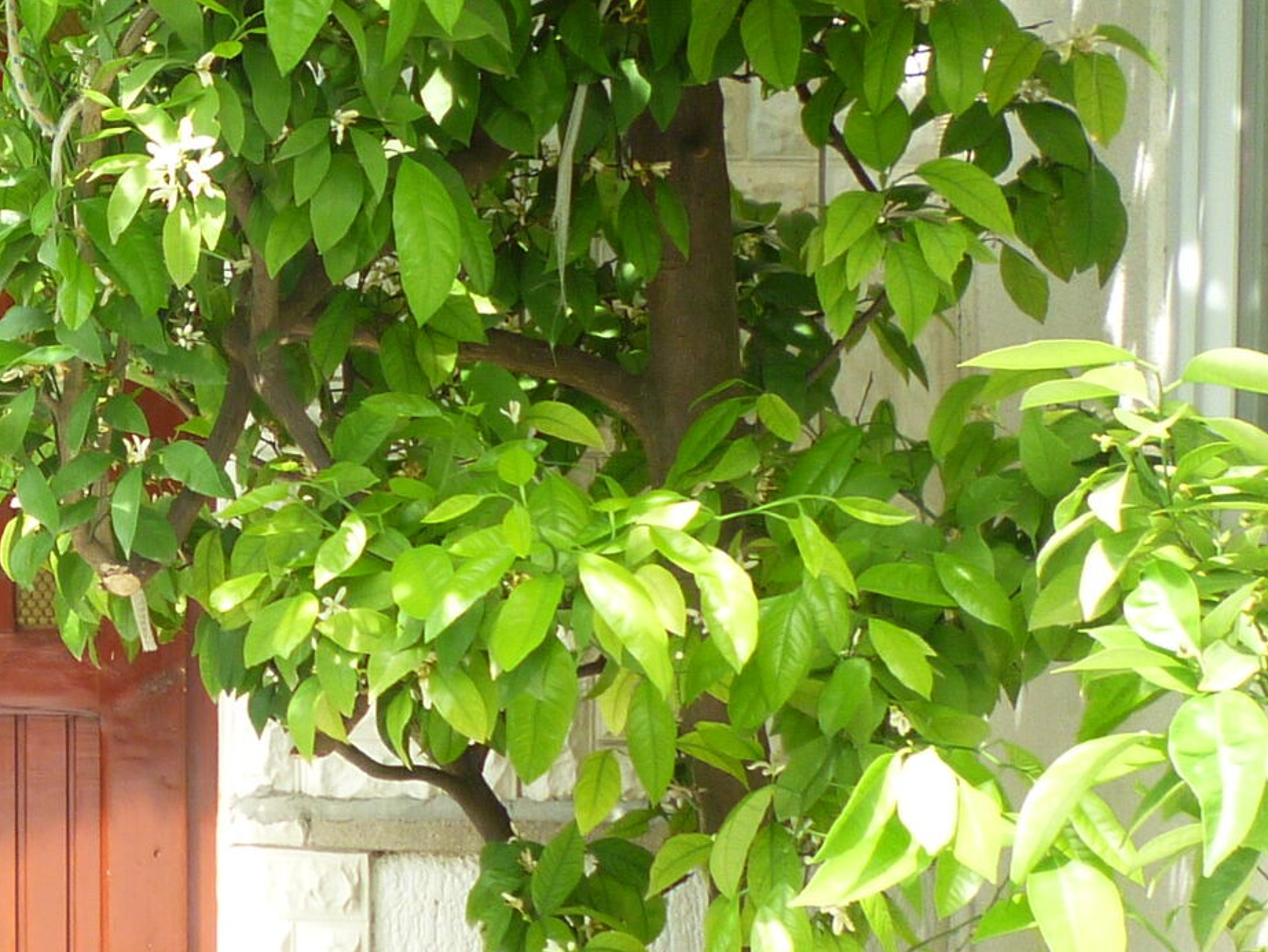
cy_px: 186
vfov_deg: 17.2
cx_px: -296
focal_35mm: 85
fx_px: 3114
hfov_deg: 21.2
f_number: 3.1
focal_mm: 5
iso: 100
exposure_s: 1/100
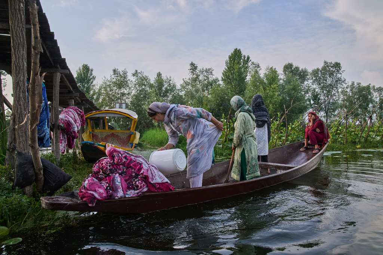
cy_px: 128
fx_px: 255
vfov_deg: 53.1
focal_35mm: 24
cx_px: 192
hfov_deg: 73.8
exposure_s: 1/400
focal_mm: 24
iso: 400
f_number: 8
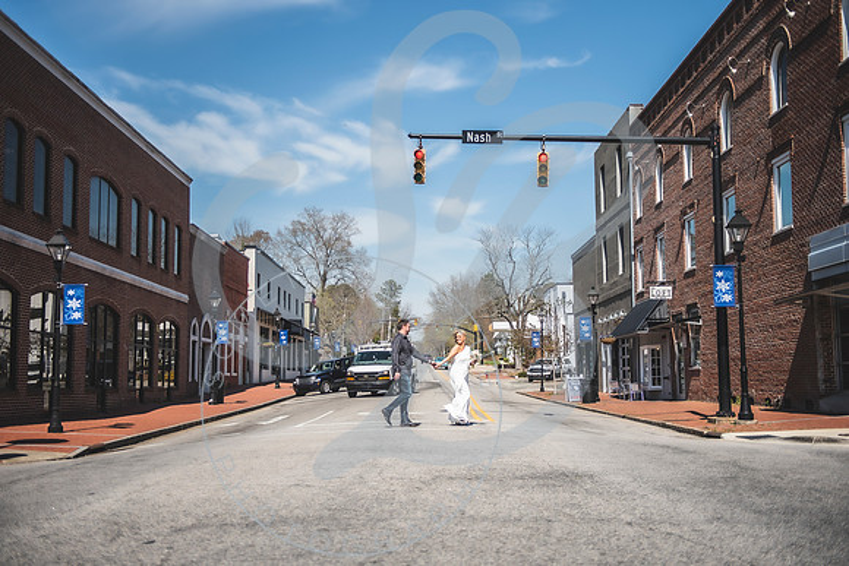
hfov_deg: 48.7
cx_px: 424
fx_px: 937
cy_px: 283
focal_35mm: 40
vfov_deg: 33.6
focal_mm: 38
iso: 100
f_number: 2.8
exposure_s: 1/2500
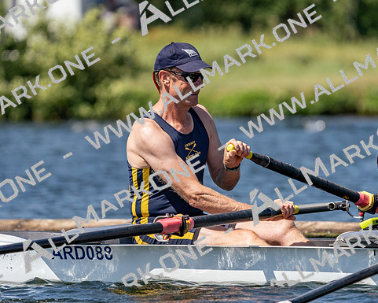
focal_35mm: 478
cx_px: 182
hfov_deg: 4.0
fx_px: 5349
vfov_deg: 3.2
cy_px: 152
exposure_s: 1/2000
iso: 250
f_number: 6.3
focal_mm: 422
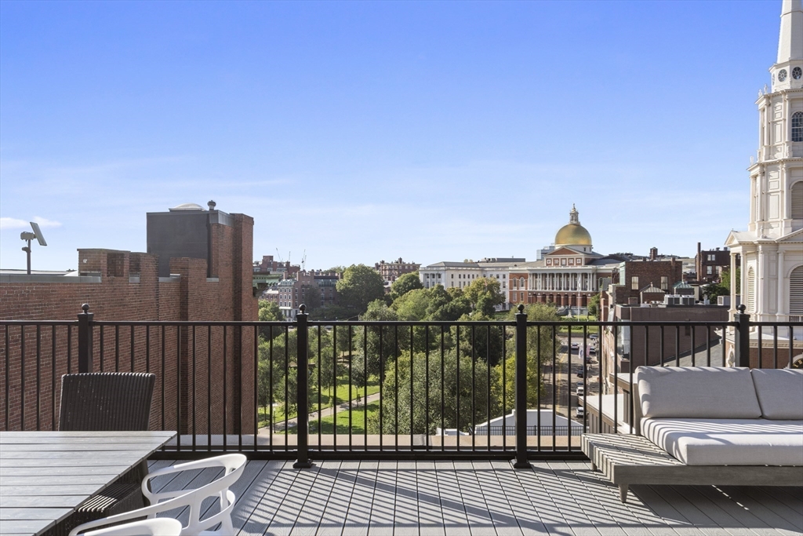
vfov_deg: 47.9
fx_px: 602
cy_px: 268
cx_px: 402
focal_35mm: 27
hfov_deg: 67.4
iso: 320
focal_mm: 27
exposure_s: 1/160
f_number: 11
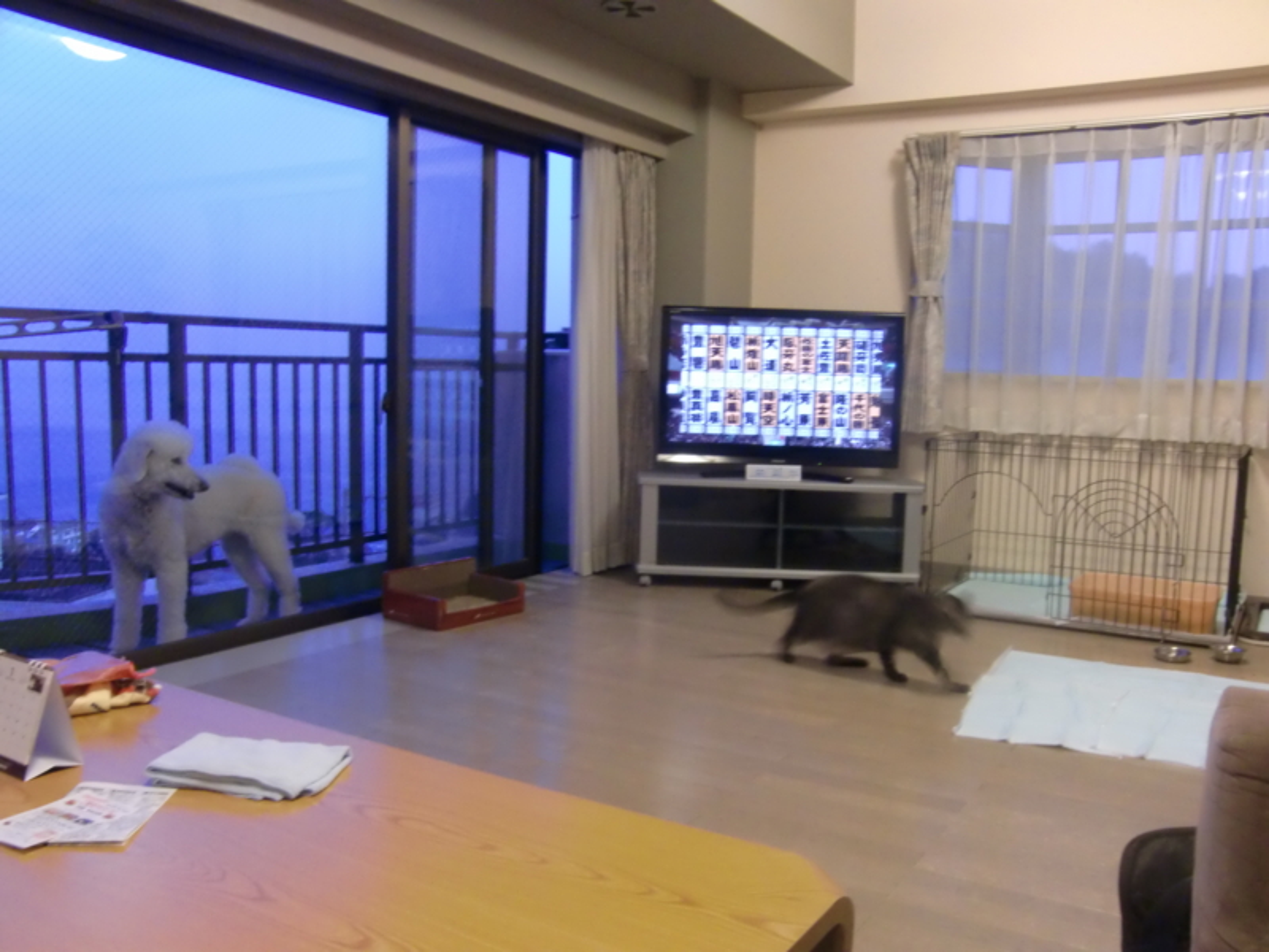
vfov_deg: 48.2
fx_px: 1063
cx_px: 634
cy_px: 476
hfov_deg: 61.7
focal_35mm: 29
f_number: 3.5
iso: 400
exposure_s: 1/10
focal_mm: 5.2
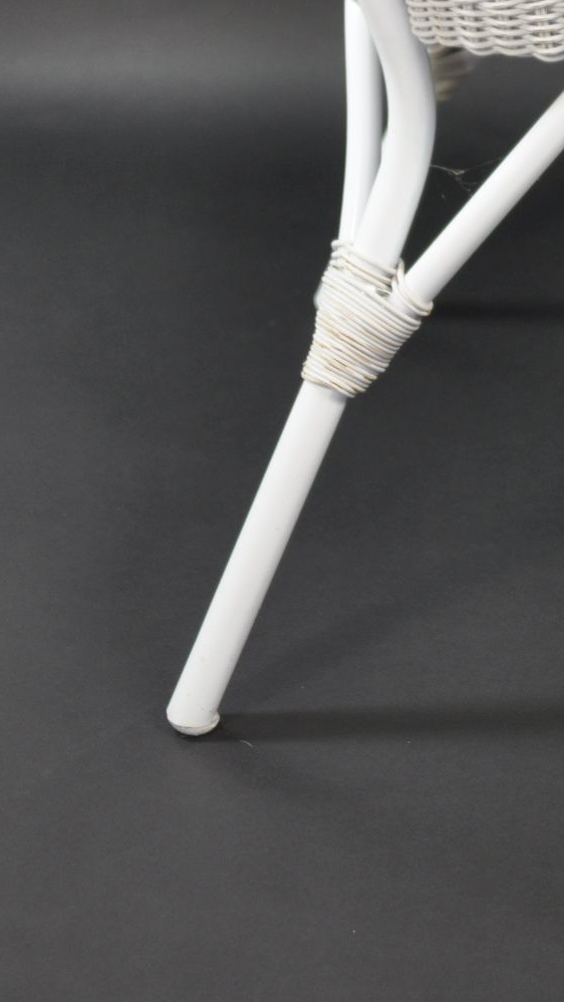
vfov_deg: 20.4
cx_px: 660
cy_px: -18
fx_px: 2685
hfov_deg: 11.8
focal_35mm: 101
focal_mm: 30
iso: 400
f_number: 3
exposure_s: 1/125
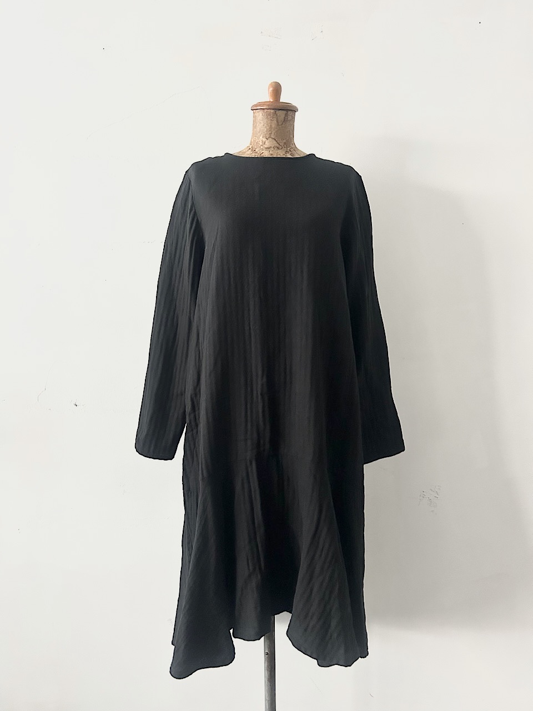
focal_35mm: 26
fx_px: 534
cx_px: 266
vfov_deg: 67.3
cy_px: 356
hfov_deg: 53.1
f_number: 1.5
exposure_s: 1/60
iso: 400
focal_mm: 5.7
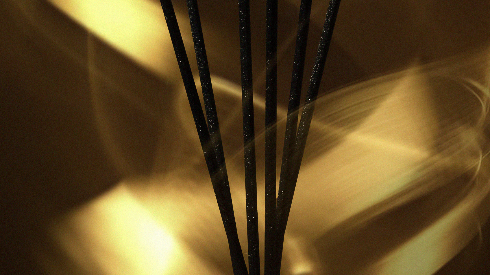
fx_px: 3313
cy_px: 79
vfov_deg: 4.8
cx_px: 262
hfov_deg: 8.5
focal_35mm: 255
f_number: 8
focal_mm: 90
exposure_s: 1/20
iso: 200
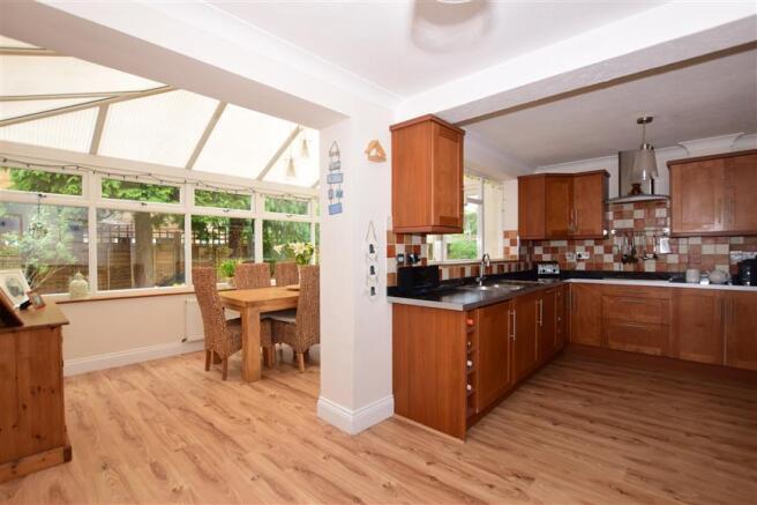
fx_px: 347
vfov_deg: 72.0
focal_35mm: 16
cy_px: 252
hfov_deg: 95.0
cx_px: 378
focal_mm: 11
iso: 200
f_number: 7.1
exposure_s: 1/60
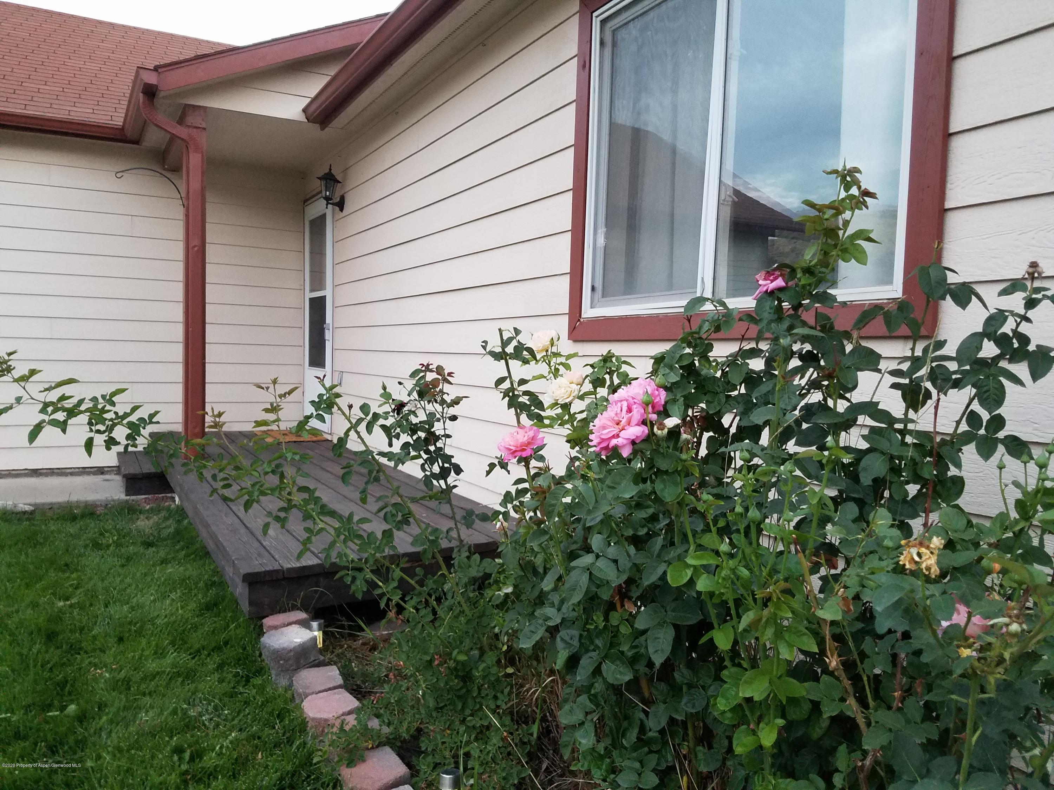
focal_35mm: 26
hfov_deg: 67.3
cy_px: 395
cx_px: 527
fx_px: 792
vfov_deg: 53.1
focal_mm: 4.2
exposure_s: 1/18
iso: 200
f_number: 1.7
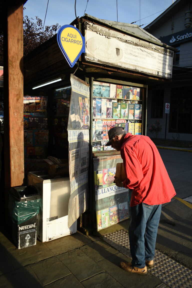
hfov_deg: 47.9
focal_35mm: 27
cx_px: 96
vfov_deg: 67.4
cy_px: 144
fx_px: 216
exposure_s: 1/400
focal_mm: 18
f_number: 4
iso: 100
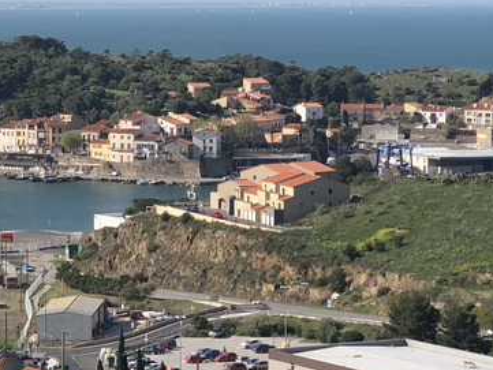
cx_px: -15
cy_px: 100
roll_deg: +0.6
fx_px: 2465
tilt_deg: -0.8
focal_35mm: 173
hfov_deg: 11.3
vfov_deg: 8.6
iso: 16
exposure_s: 1/1230
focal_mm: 6
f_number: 2.4
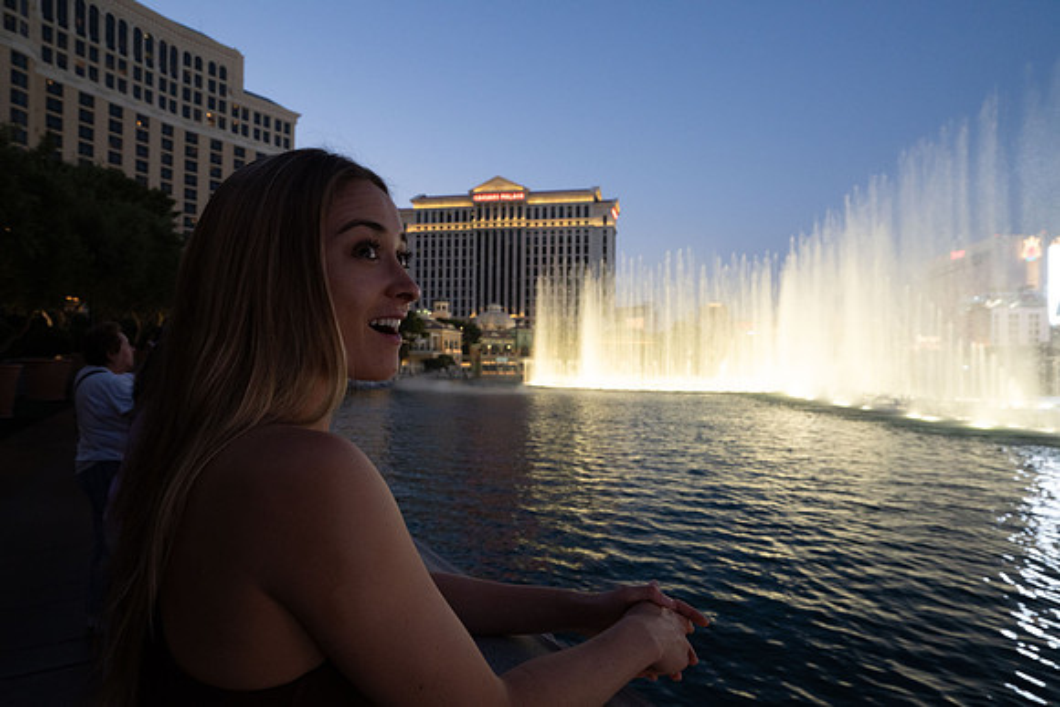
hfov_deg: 78.6
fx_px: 648
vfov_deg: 57.3
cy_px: 354
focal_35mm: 22
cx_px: 530
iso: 2500
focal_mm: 22
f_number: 7.1
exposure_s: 1/60
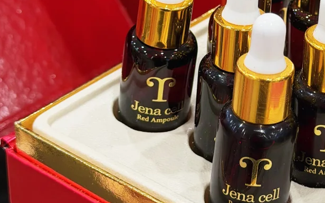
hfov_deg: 17.3
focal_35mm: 119
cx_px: 283
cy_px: 14
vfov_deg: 10.9
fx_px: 1054
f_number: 1.78
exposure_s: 1/50
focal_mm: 6.76
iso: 125
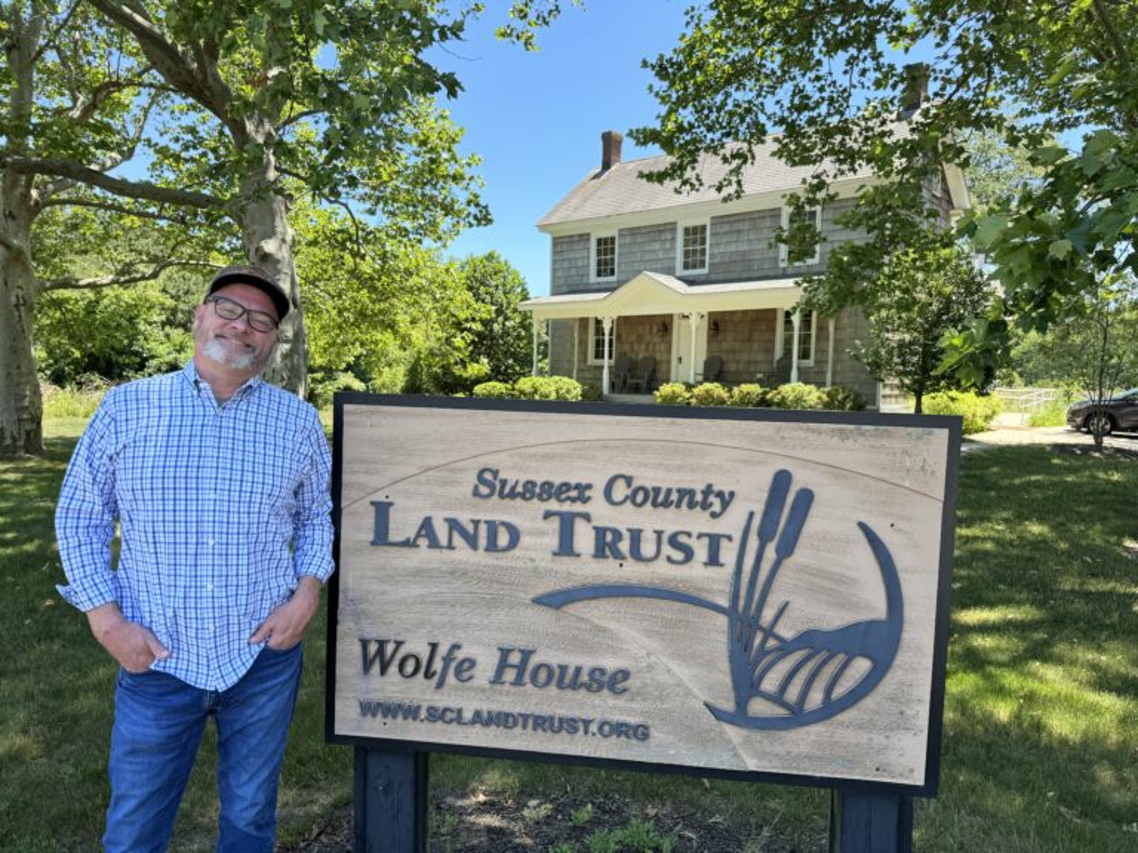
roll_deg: -0.6
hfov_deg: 71.6
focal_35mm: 24
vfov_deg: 56.8
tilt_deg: -4.0
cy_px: 426
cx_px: 569
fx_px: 789
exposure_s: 1/980
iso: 80
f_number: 1.78
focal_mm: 6.76
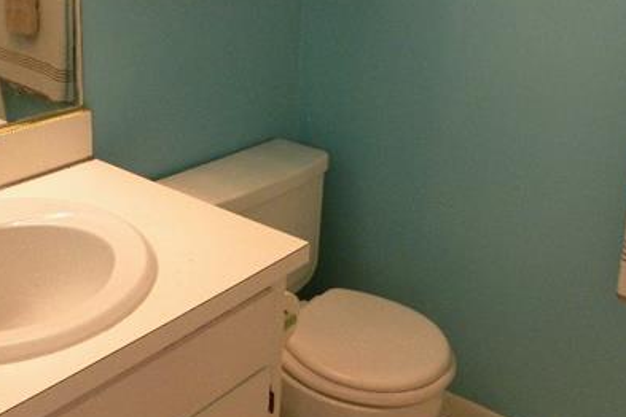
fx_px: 765
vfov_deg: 30.1
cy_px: 108
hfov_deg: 44.3
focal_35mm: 44
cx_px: 261
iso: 359
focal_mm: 4.6
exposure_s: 1/71.2
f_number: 2.8
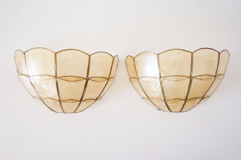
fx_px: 201
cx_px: 120
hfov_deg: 62.0
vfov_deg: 43.6
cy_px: 80
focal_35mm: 30
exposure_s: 1/60
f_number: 4
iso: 200
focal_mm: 20
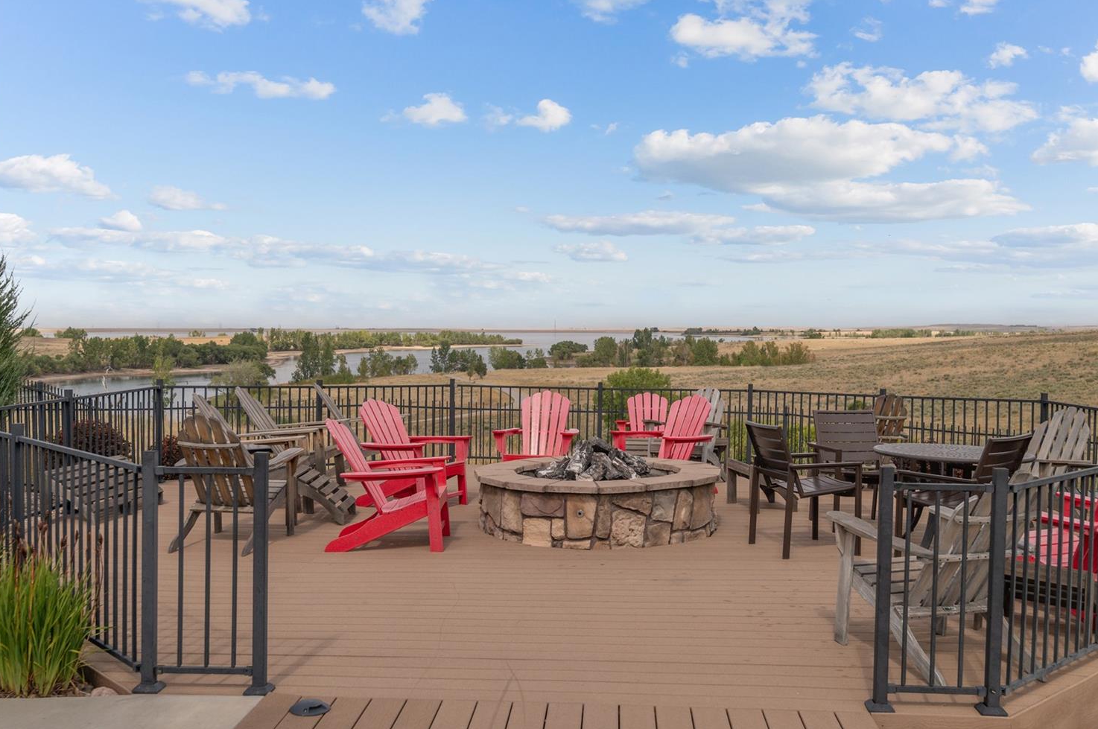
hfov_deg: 50.7
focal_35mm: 38
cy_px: 382
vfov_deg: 35.0
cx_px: 587
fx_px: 1158
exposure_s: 1/3200
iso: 400
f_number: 8
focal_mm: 35
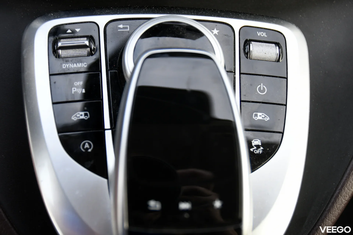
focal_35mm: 43
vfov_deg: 31.2
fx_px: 421
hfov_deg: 45.5
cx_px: 176
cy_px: 118
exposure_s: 1/400
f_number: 2.8
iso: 1000
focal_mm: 29
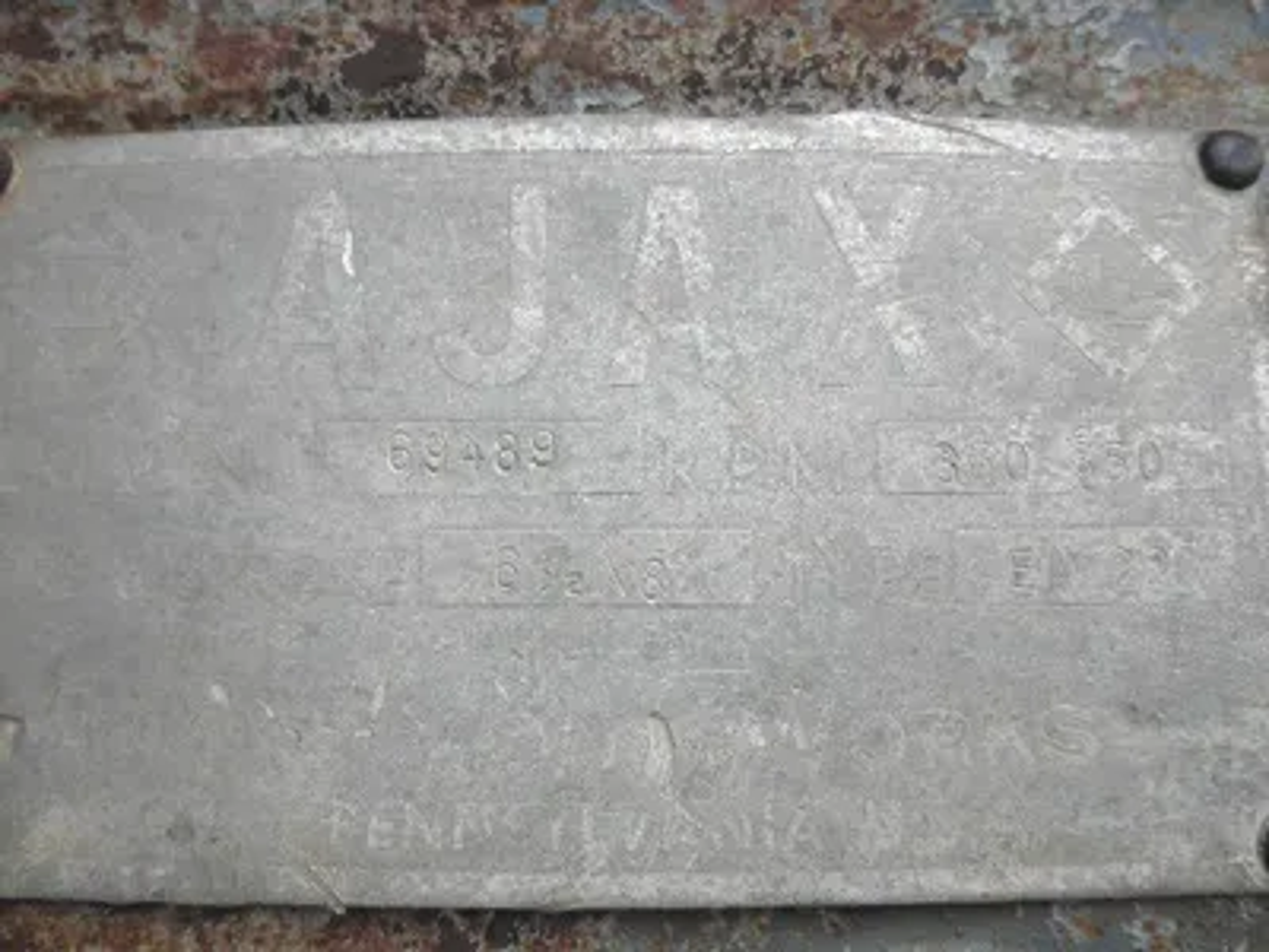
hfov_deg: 63.4
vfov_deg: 49.7
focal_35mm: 28
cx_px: 634
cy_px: 476
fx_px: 1026
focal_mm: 5
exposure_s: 1/400
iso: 64
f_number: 3
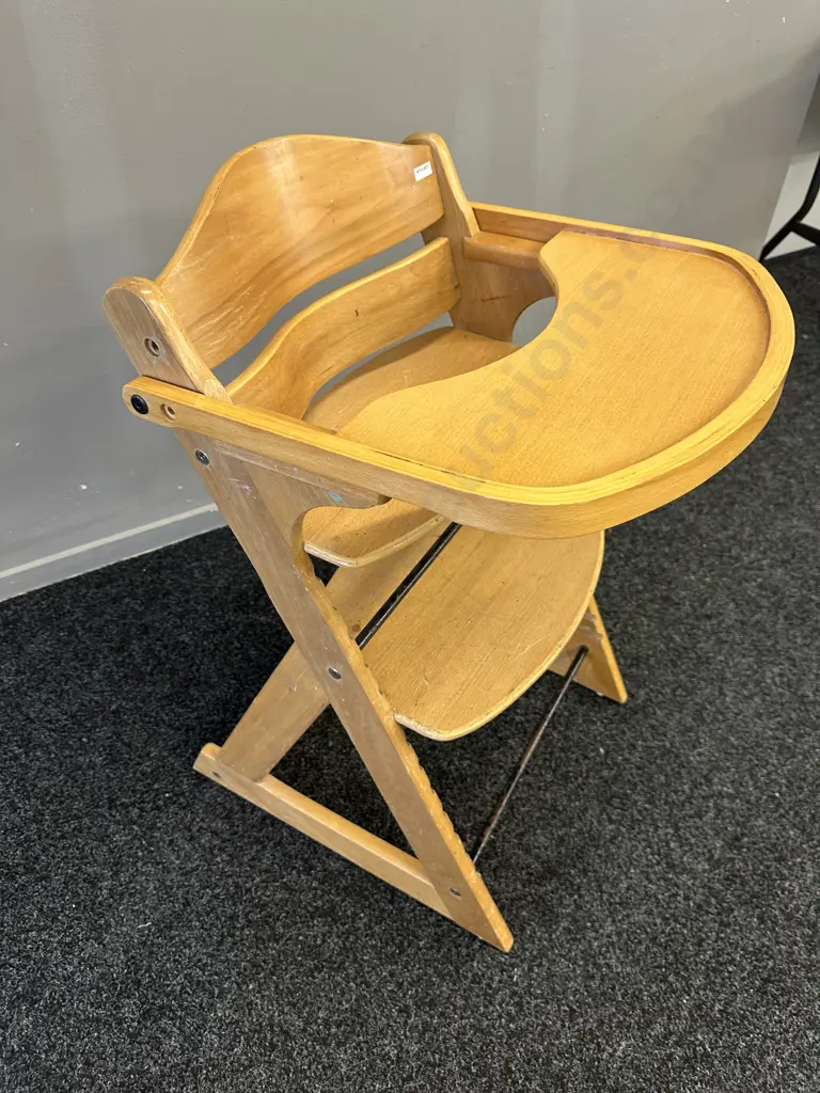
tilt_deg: -43.6
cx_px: 410
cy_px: 546
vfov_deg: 71.6
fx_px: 758
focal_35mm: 24
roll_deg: +0.7
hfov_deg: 56.8
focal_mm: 6.86
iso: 160
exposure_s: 1/50
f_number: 1.78
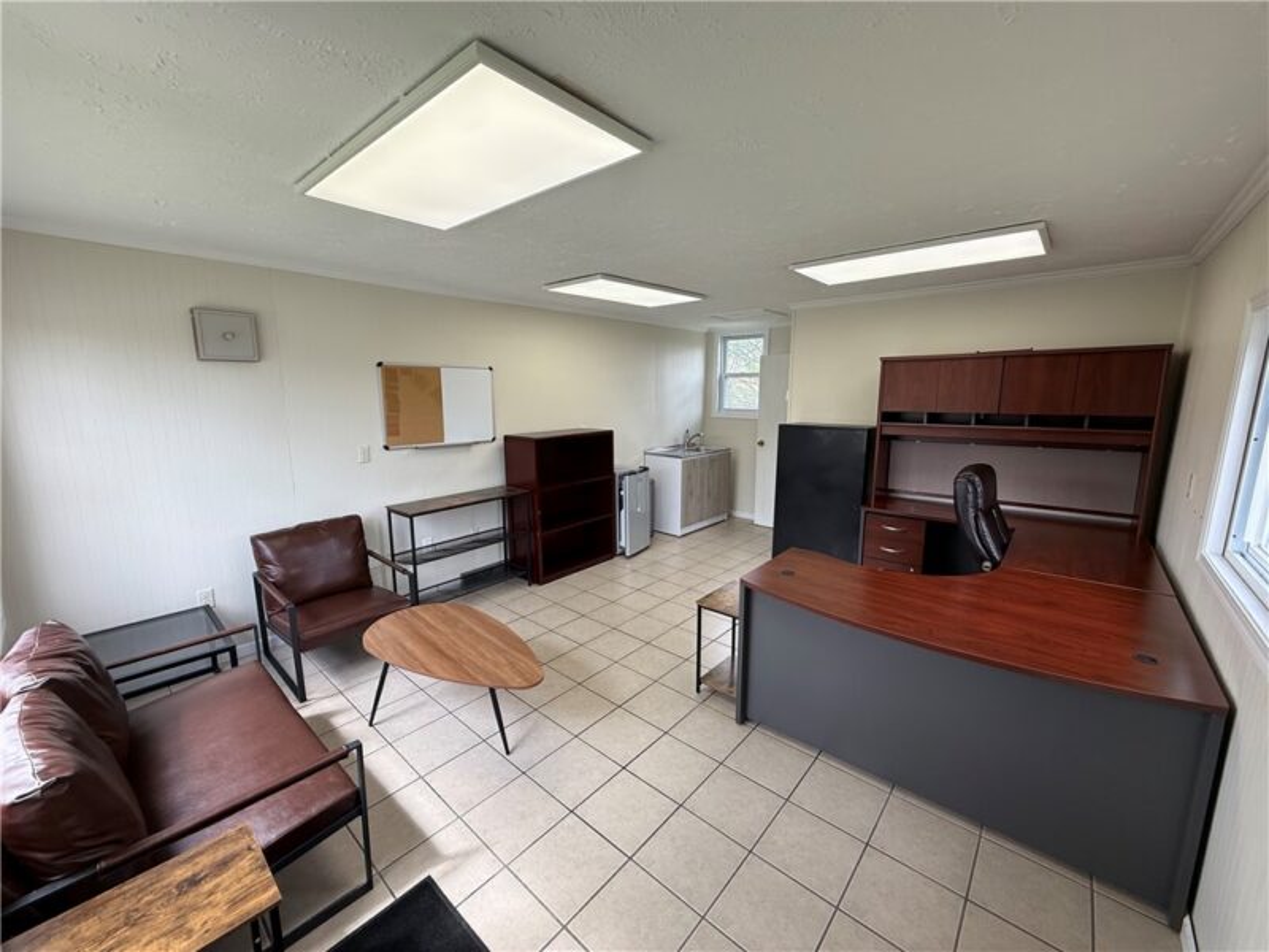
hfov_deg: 102.1
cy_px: 476
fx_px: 513
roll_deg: +0.3
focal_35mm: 14
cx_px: 634
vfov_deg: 85.7
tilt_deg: -9.8
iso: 80
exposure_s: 1/120
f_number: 2.2
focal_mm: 2.22
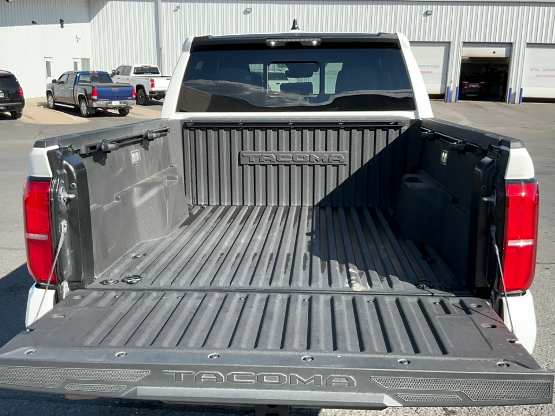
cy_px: 208
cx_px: 278
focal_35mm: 30
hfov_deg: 60.0
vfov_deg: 46.8
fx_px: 481
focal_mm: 3
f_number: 1.8
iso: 32
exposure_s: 1/912
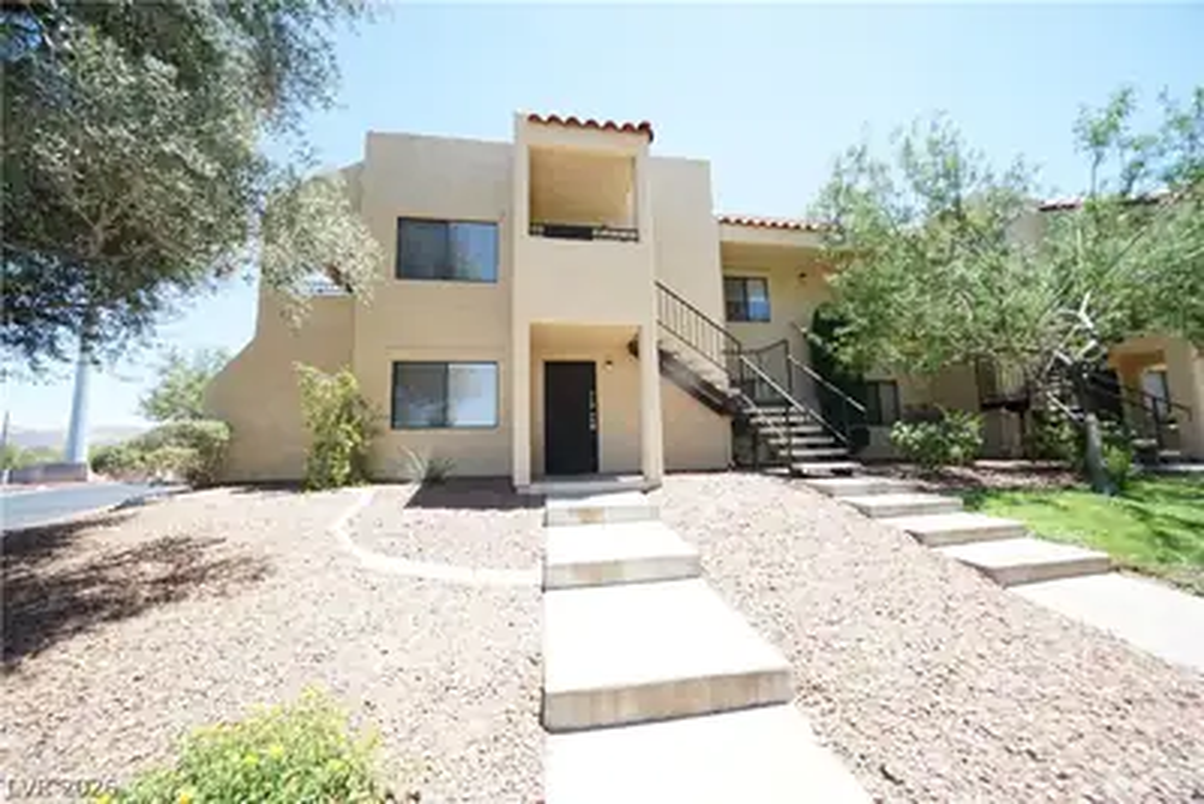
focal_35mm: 12
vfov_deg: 90.1
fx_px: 401
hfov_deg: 112.6
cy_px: 402
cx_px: 602
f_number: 7.1
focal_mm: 12
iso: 200
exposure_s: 1/160
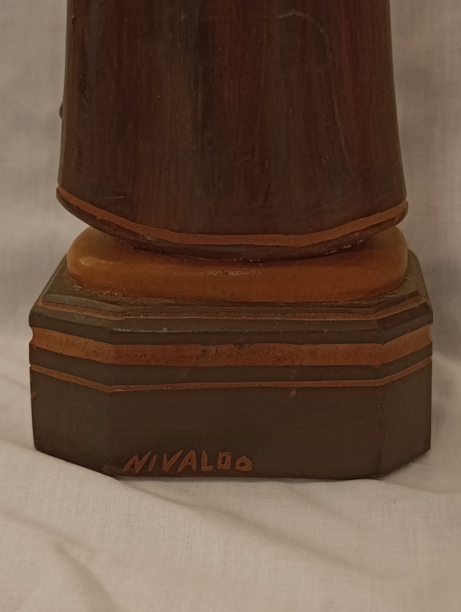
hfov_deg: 26.6
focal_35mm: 55
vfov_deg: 34.9
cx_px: 230
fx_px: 974
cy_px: 306
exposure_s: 1/25
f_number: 1.65
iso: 1515
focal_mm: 6.11
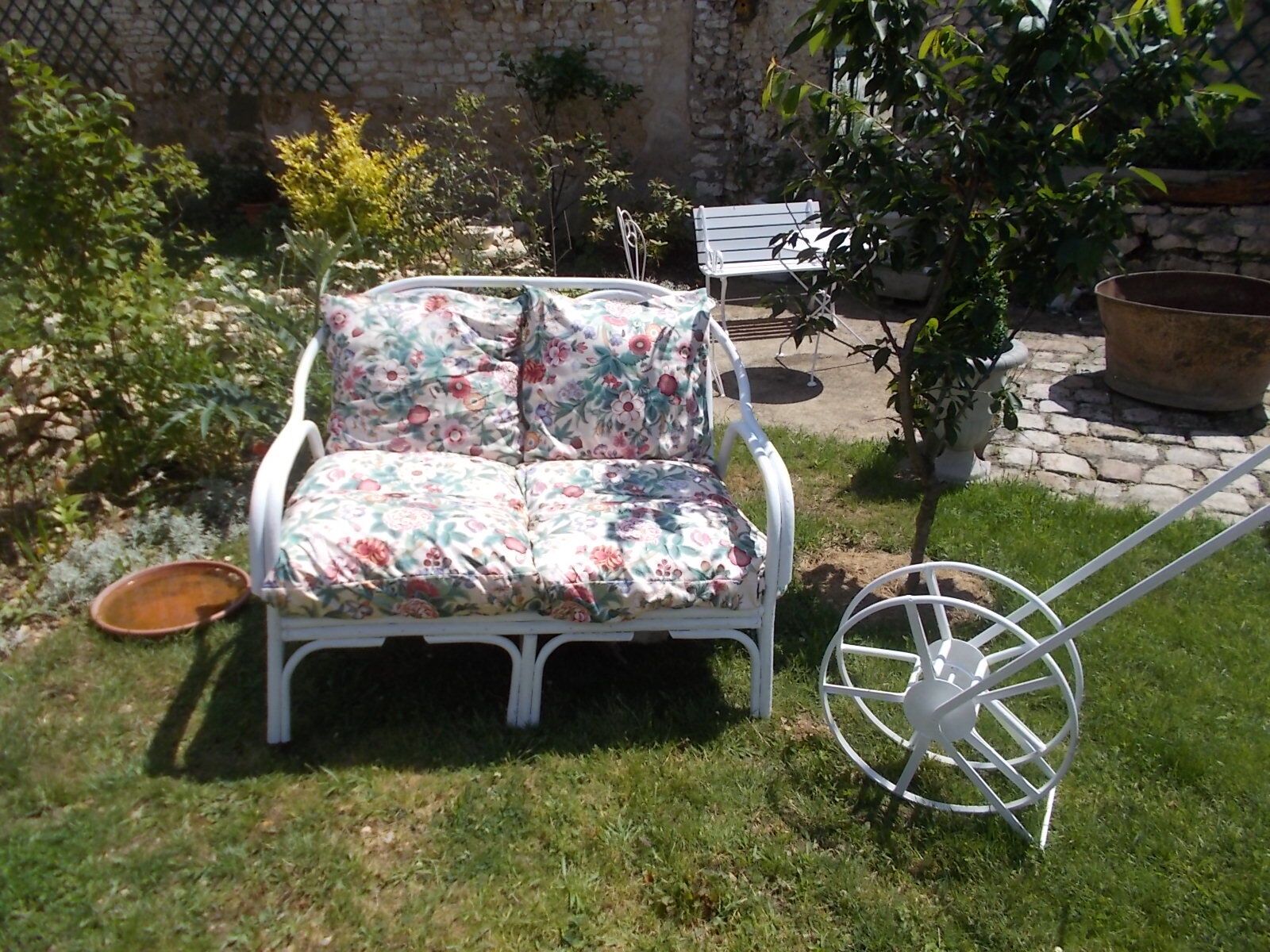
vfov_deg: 53.1
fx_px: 954
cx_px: 635
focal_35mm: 26
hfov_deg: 67.3
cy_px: 476
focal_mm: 4.6
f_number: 8
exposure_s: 1/200
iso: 80
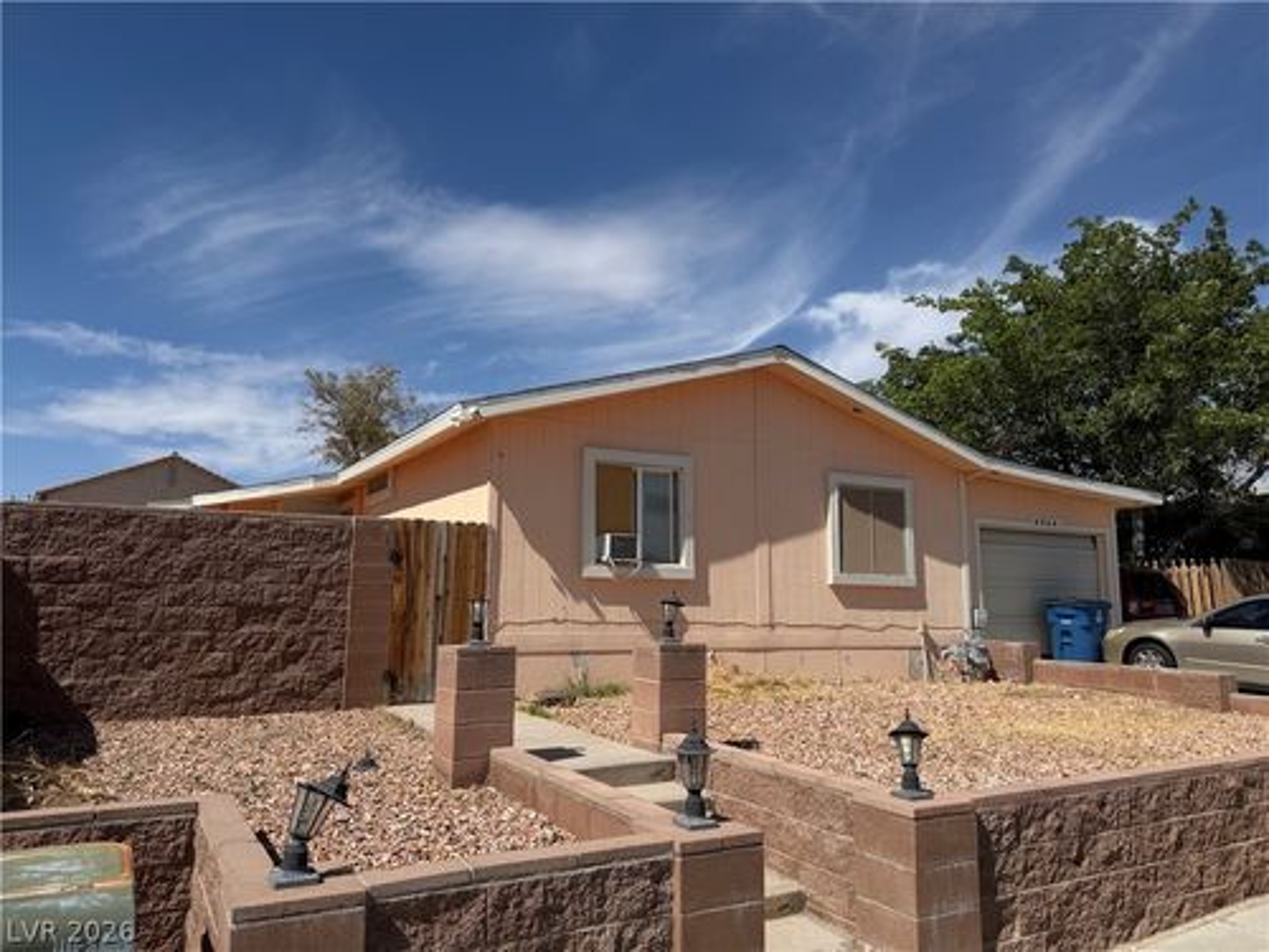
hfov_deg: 71.6
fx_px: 880
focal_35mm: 24
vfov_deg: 56.8
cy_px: 476
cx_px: 634
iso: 80
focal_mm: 6.76
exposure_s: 1/8130
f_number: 1.78
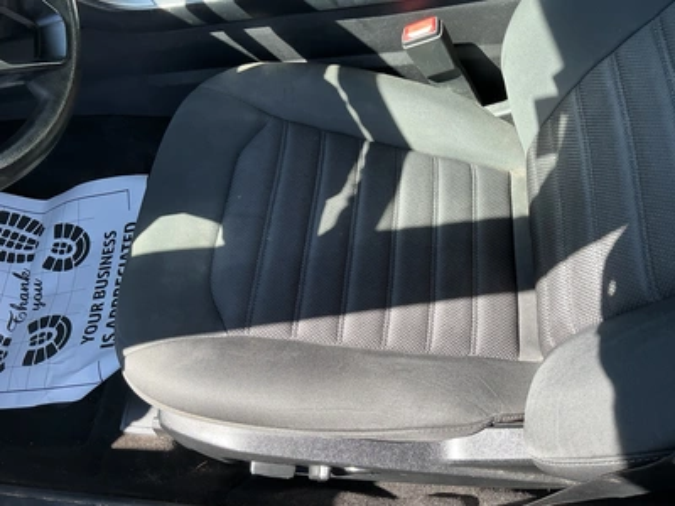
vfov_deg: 49.7
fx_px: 546
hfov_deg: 63.4
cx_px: 338
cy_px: 253
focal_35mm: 28
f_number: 1.8
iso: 20
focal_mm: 3
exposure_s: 1/122
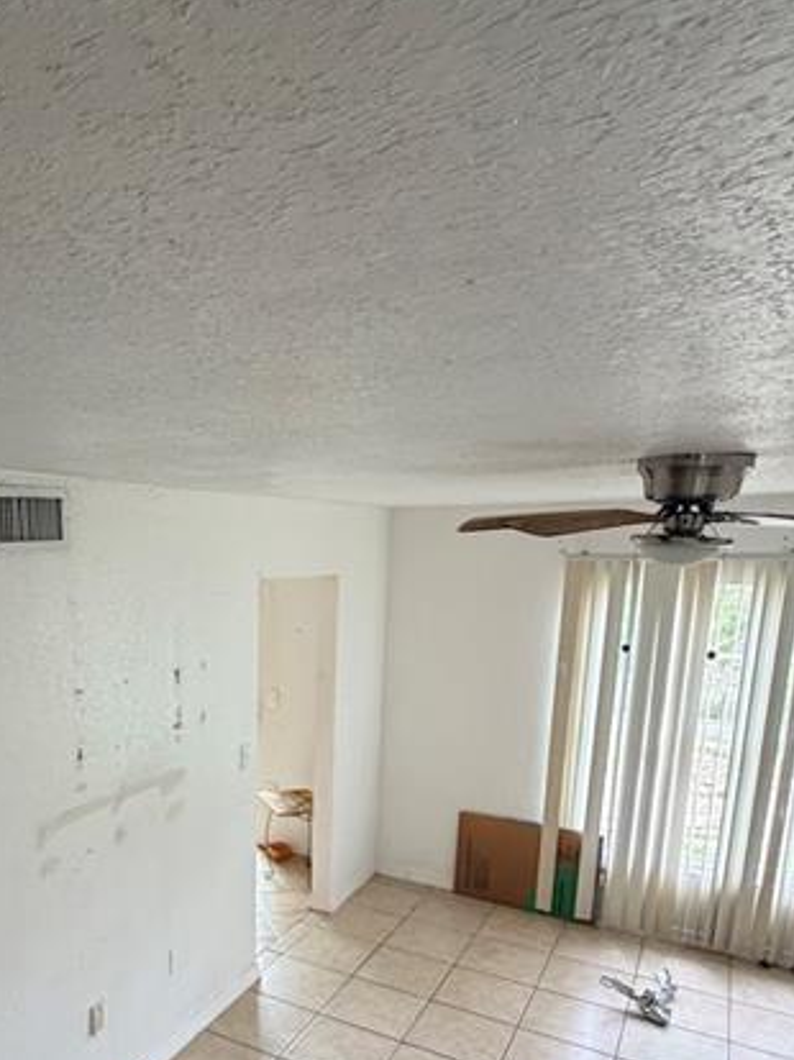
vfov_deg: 65.2
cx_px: 190
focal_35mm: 26
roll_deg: -0.5
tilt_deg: -13.0
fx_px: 796
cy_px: 725
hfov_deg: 50.6
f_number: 2.2
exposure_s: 1/121
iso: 250
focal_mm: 2.22
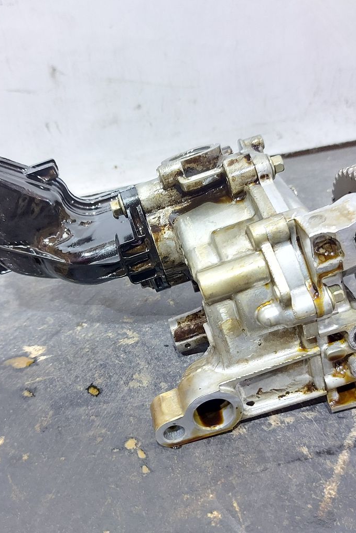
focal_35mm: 34
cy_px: 269
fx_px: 504
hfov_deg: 38.9
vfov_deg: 55.8
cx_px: 166
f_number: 1.8
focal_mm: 5.23
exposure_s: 1/20
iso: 500
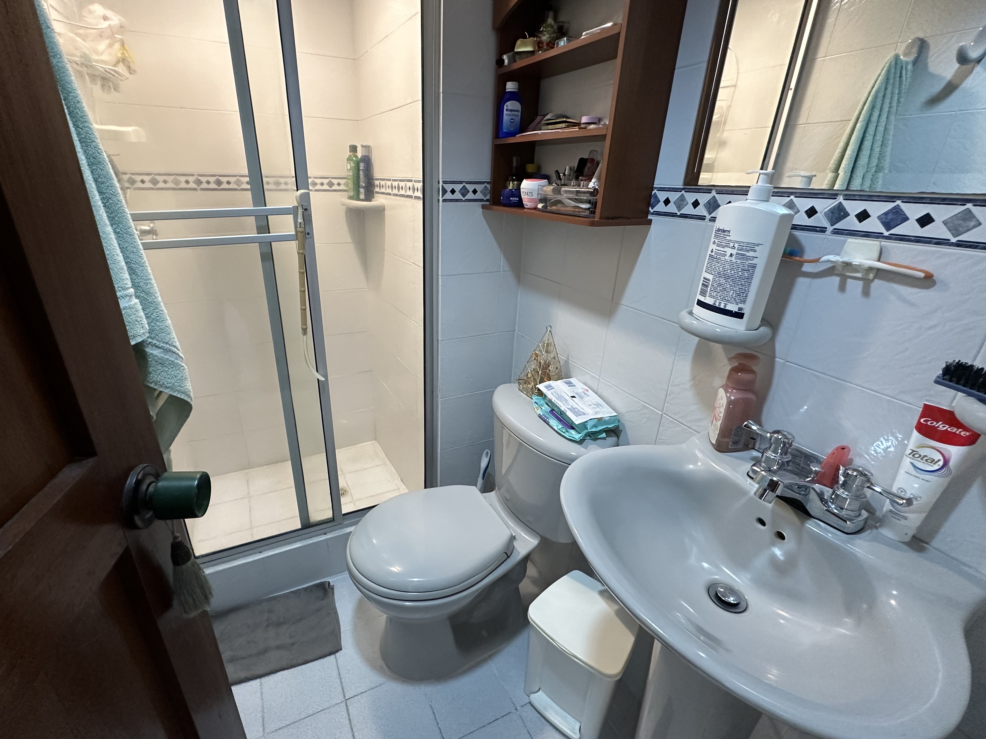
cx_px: 451
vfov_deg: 78.1
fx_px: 456
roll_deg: -2.8
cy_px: 370
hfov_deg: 94.3
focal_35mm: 16
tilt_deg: -23.6
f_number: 2.2
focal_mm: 2.22
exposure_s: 1/82
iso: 320
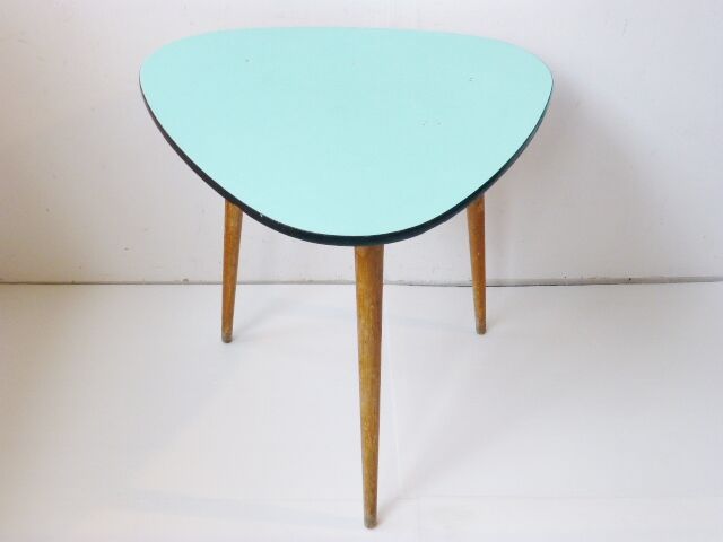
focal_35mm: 39
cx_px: 362
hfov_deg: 47.9
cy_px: 271
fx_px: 815
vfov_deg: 36.8
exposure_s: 1/60
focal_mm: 6.9
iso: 250
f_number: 3.9
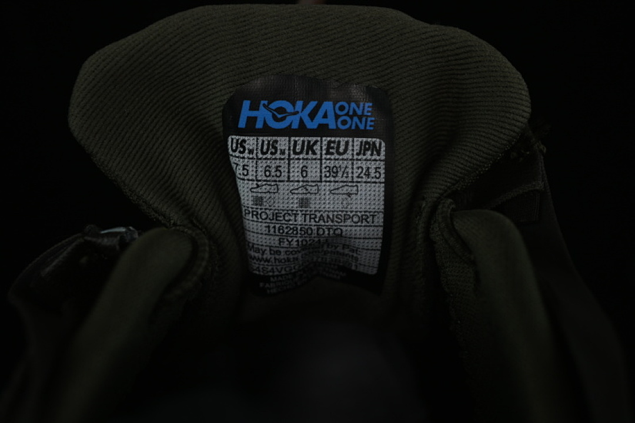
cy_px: 212
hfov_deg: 27.0
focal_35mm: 75
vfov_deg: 18.2
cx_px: 318
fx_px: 1323
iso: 160
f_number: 6.3
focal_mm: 50
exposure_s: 1/50
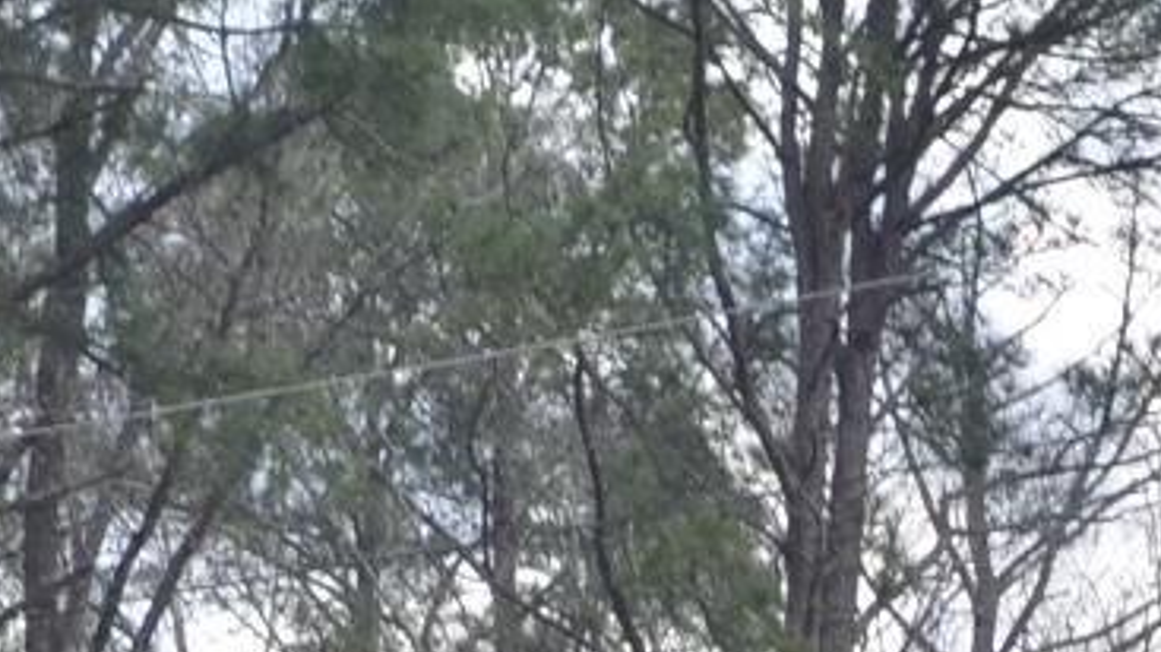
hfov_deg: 6.0
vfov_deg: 3.3
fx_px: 11015
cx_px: 582
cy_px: 2526
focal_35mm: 358
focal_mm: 34
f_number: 4.5
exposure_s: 1/250
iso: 100
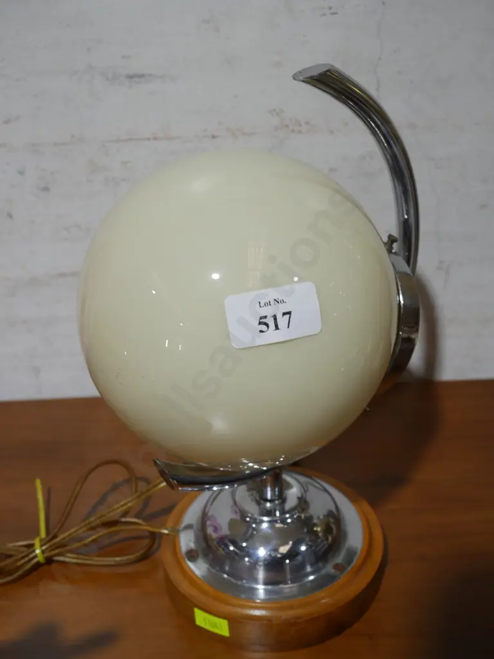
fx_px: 913
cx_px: 247
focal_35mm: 48
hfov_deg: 30.3
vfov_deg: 39.7
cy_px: 330
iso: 400
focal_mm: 24
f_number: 5.2
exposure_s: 1/60
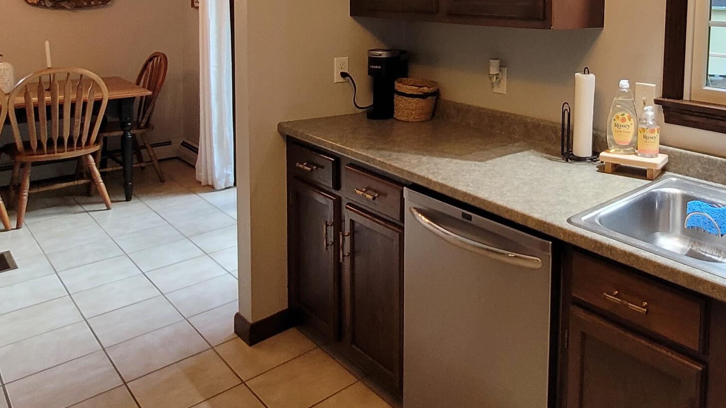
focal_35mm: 29
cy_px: 32
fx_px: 558
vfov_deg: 37.3
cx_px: 515
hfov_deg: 63.4
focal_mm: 1.74
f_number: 2.2
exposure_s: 1/60
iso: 250
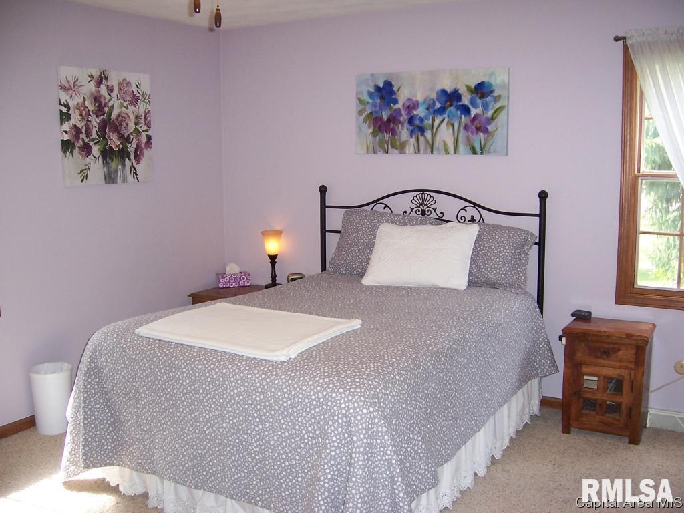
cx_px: 342
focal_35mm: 36
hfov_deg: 51.4
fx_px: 711
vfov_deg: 39.7
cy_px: 256
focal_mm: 6
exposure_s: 1/60
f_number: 3
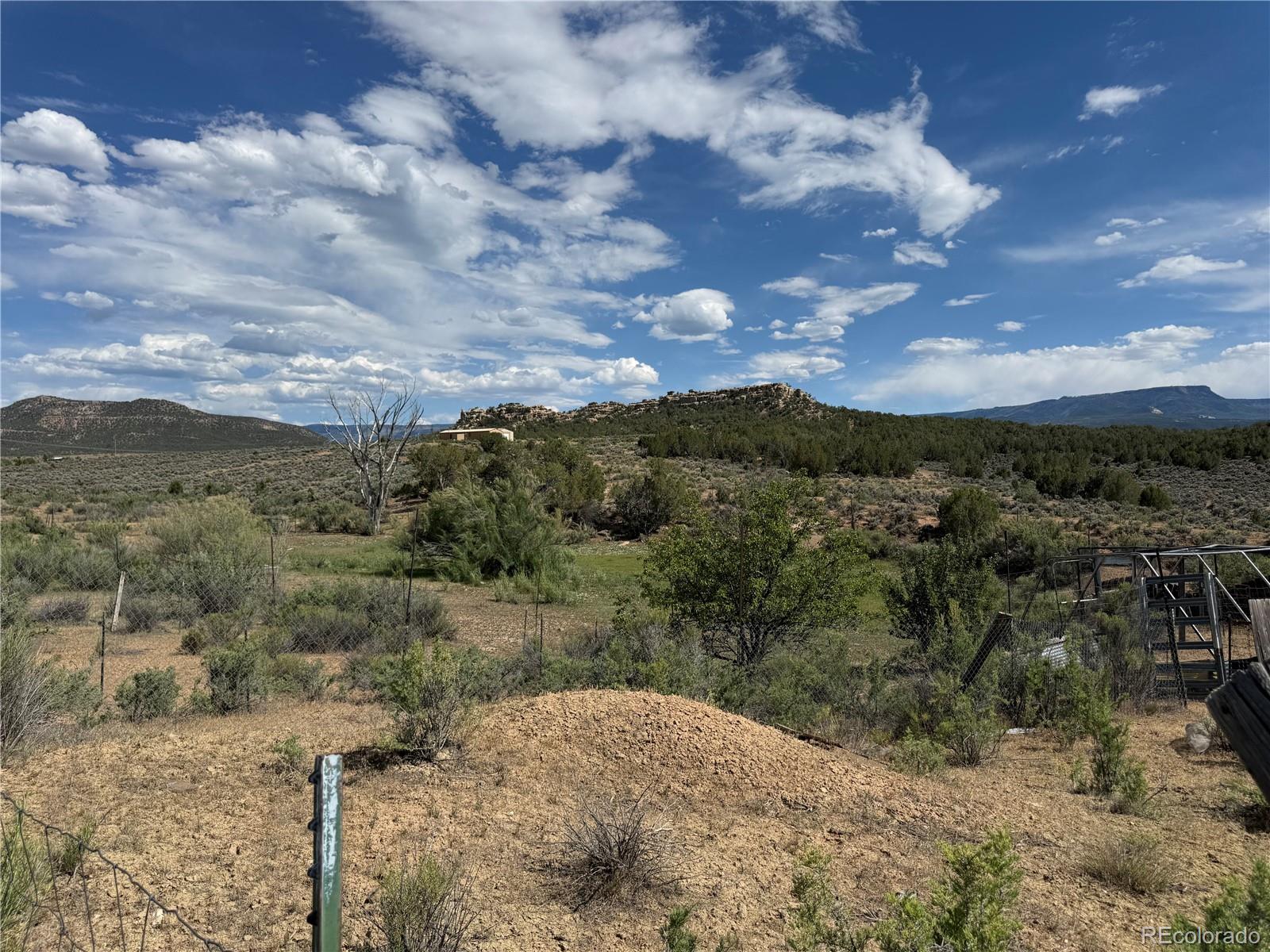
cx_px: 635
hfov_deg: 71.6
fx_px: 881
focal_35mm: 24
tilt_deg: +0.2
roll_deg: +1.6
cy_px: 476
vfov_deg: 56.8
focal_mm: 6.76
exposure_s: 1/8130
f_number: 1.78
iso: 80
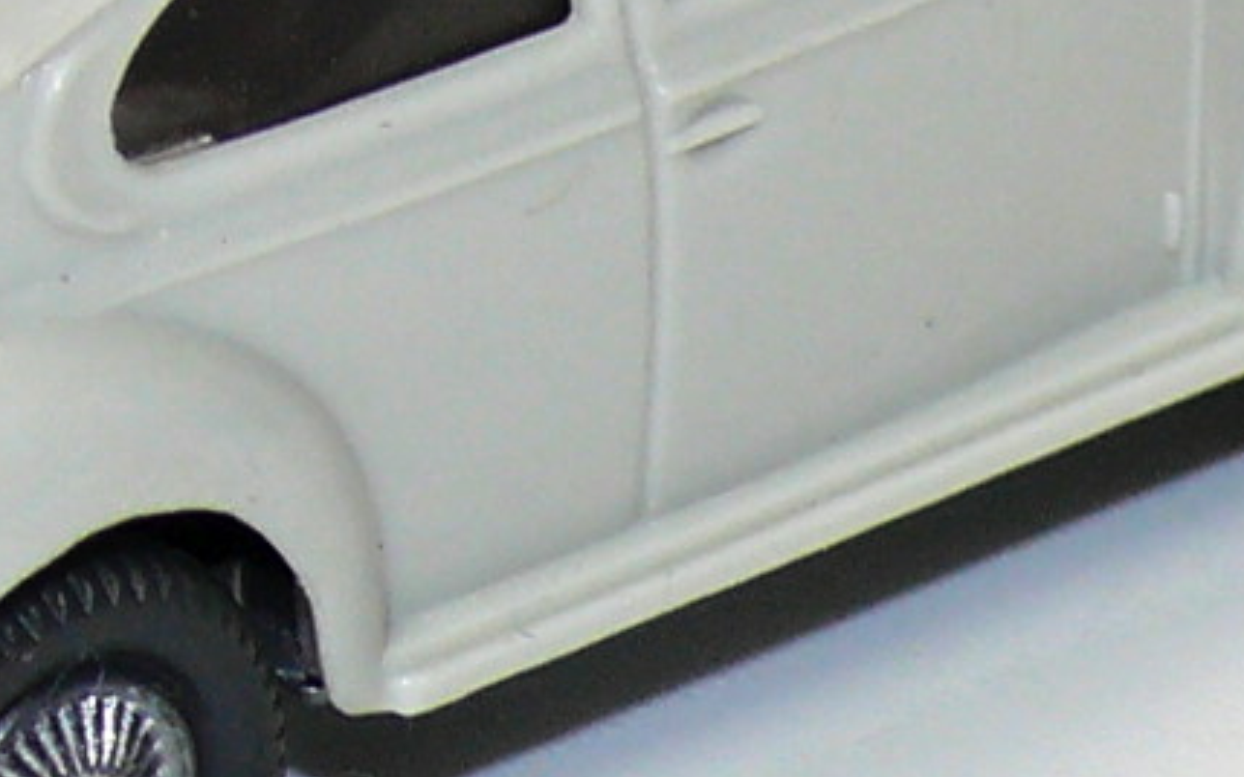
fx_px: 21017
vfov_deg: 2.1
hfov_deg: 3.4
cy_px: -220
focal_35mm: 620
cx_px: 568
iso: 100
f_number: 4
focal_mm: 18.7
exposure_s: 1/30
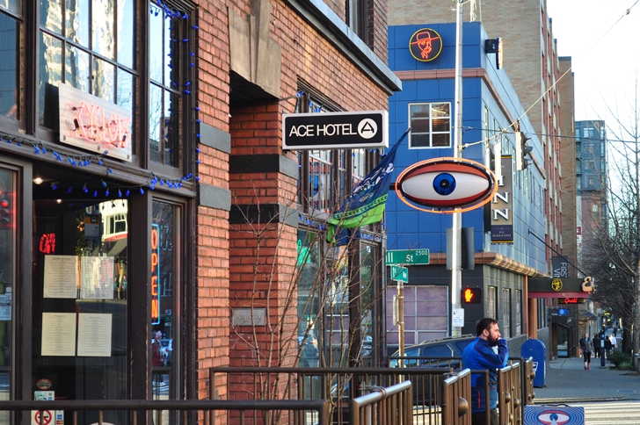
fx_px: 1465
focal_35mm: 82
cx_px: 320
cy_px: 212
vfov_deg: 16.5
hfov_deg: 24.6
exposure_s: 1/40
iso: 200
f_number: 5.6
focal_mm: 55
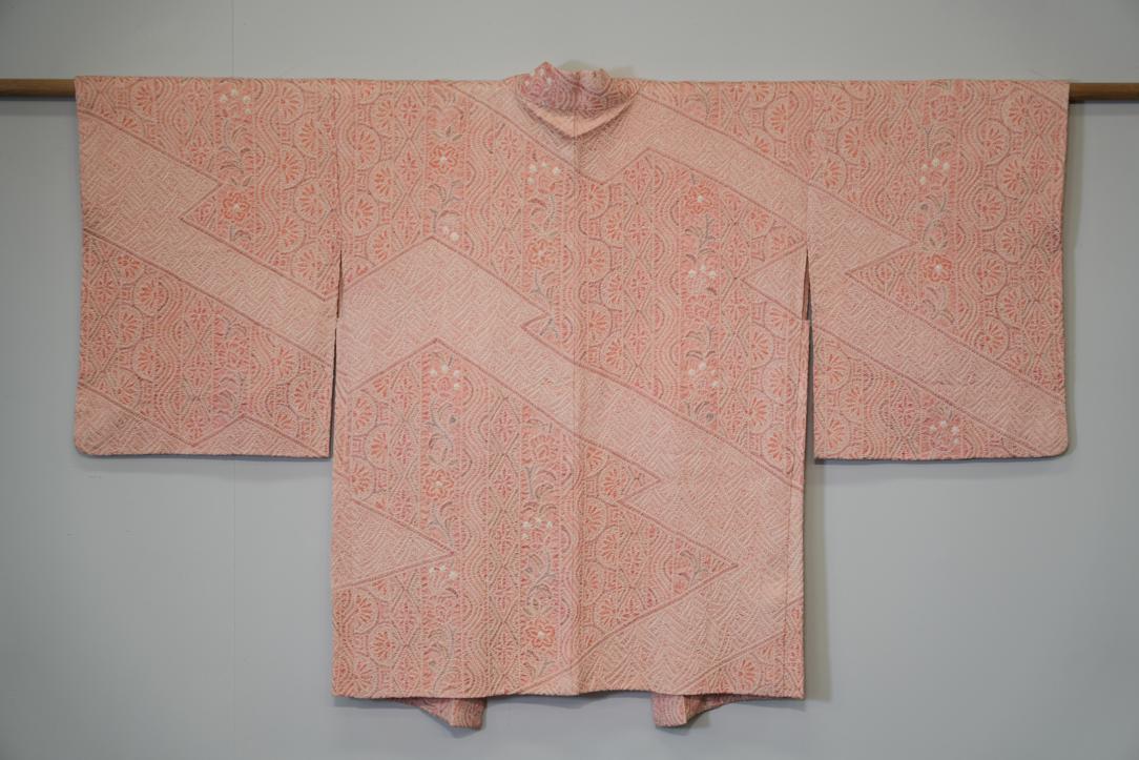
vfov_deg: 15.9
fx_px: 2721
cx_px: 570
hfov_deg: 23.6
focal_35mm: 86
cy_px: 380
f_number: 4
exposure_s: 1/100
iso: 500
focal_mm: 86
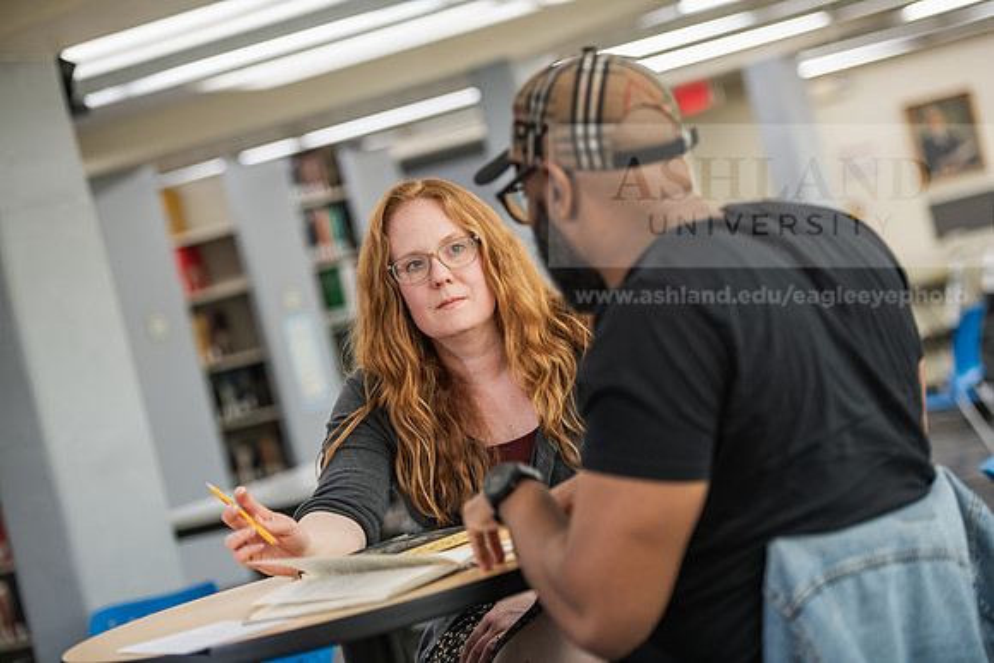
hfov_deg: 20.4
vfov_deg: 13.7
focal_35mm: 100
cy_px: 332
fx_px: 2762
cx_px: 497
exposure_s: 1/160
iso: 500
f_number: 2.8
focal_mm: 100
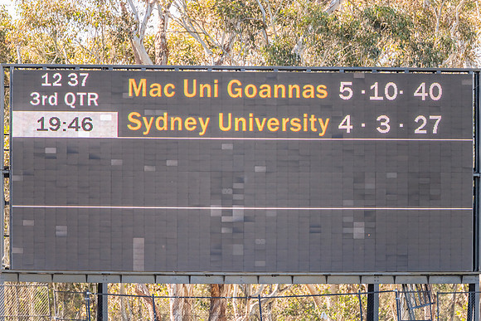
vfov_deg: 3.1
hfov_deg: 4.6
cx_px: 233
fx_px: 5953
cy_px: 156
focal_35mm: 445
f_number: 4
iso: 1100
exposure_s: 1/1600
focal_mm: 420
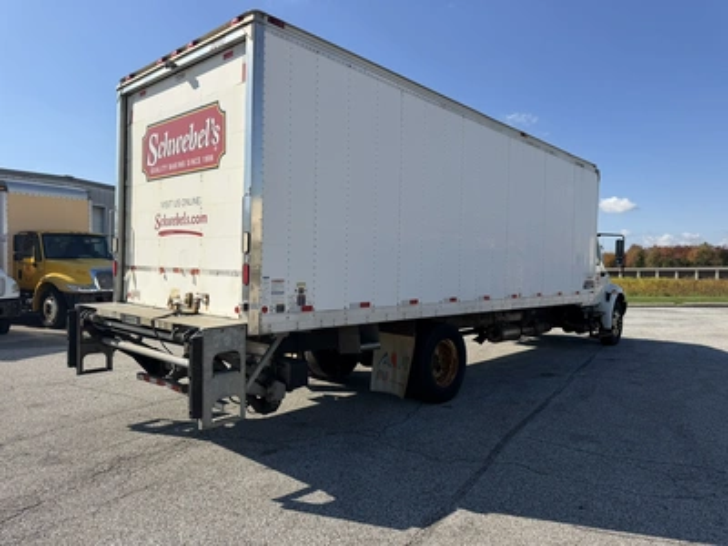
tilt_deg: +0.9
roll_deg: -0.2
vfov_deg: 56.8
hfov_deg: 71.6
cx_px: 364
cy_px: 273
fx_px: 505
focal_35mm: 24
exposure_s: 1/5319
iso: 80
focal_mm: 6.76
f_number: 1.78
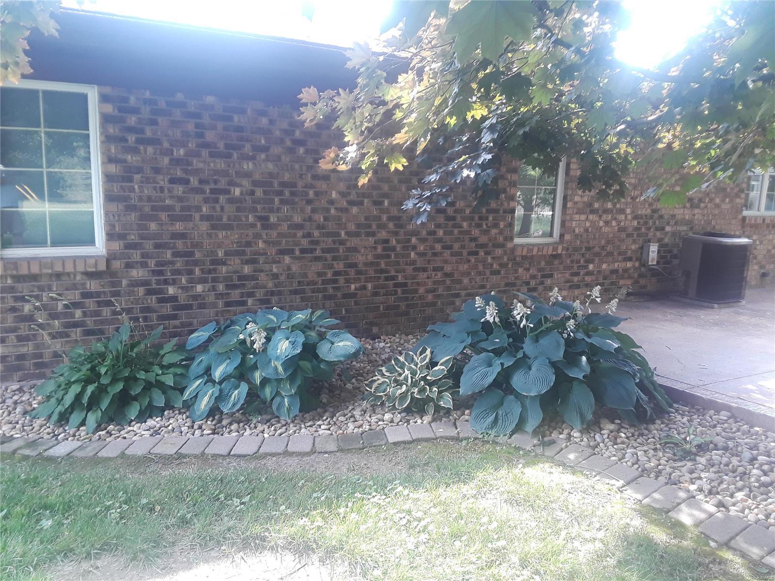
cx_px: 388
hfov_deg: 63.4
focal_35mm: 28
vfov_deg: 49.7
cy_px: 290
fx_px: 627
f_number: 1.9
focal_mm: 2.9
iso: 64
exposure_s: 1/100
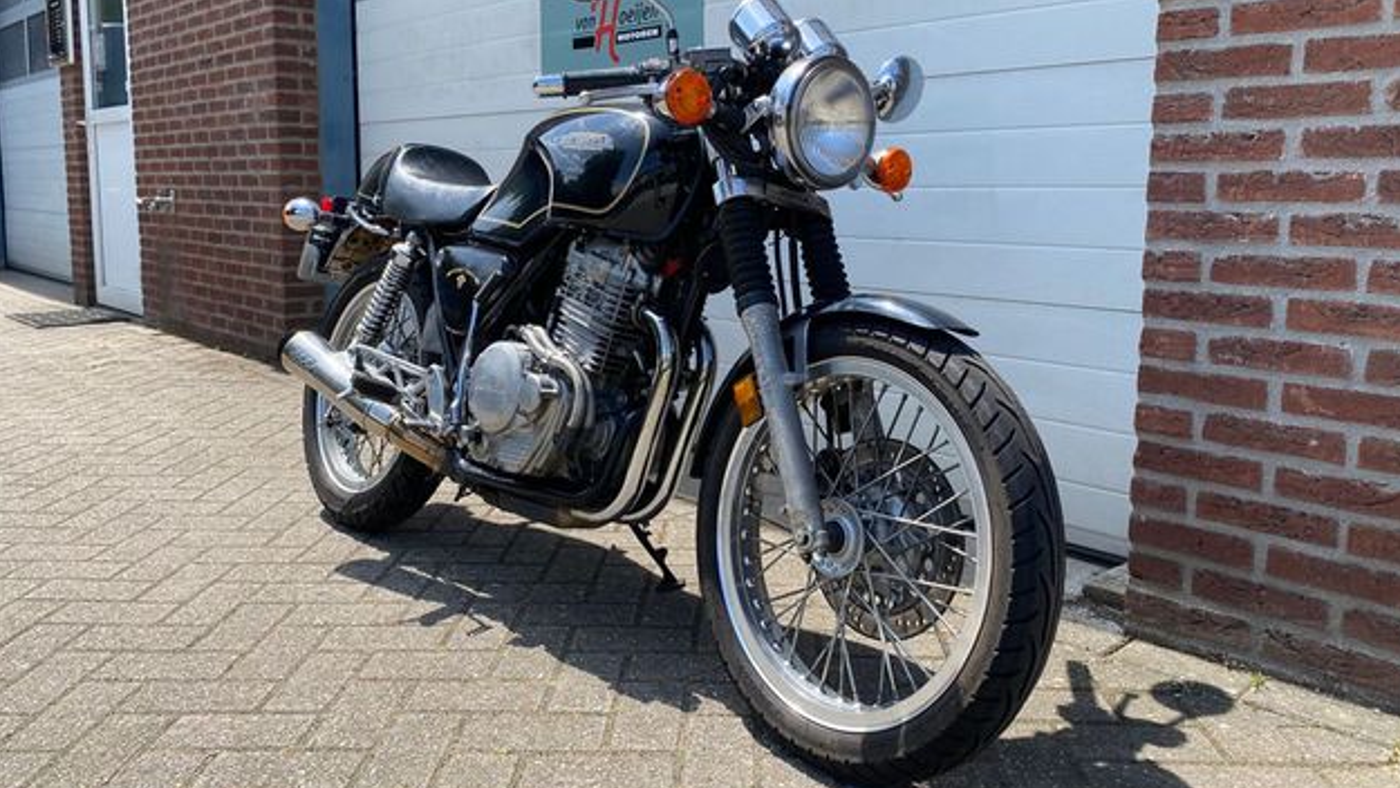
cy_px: 318
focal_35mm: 29
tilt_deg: -6.6
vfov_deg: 40.1
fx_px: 1077
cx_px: 712
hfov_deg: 66.0
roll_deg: -0.2
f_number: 1.8
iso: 32
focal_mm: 4.25
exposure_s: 1/1447
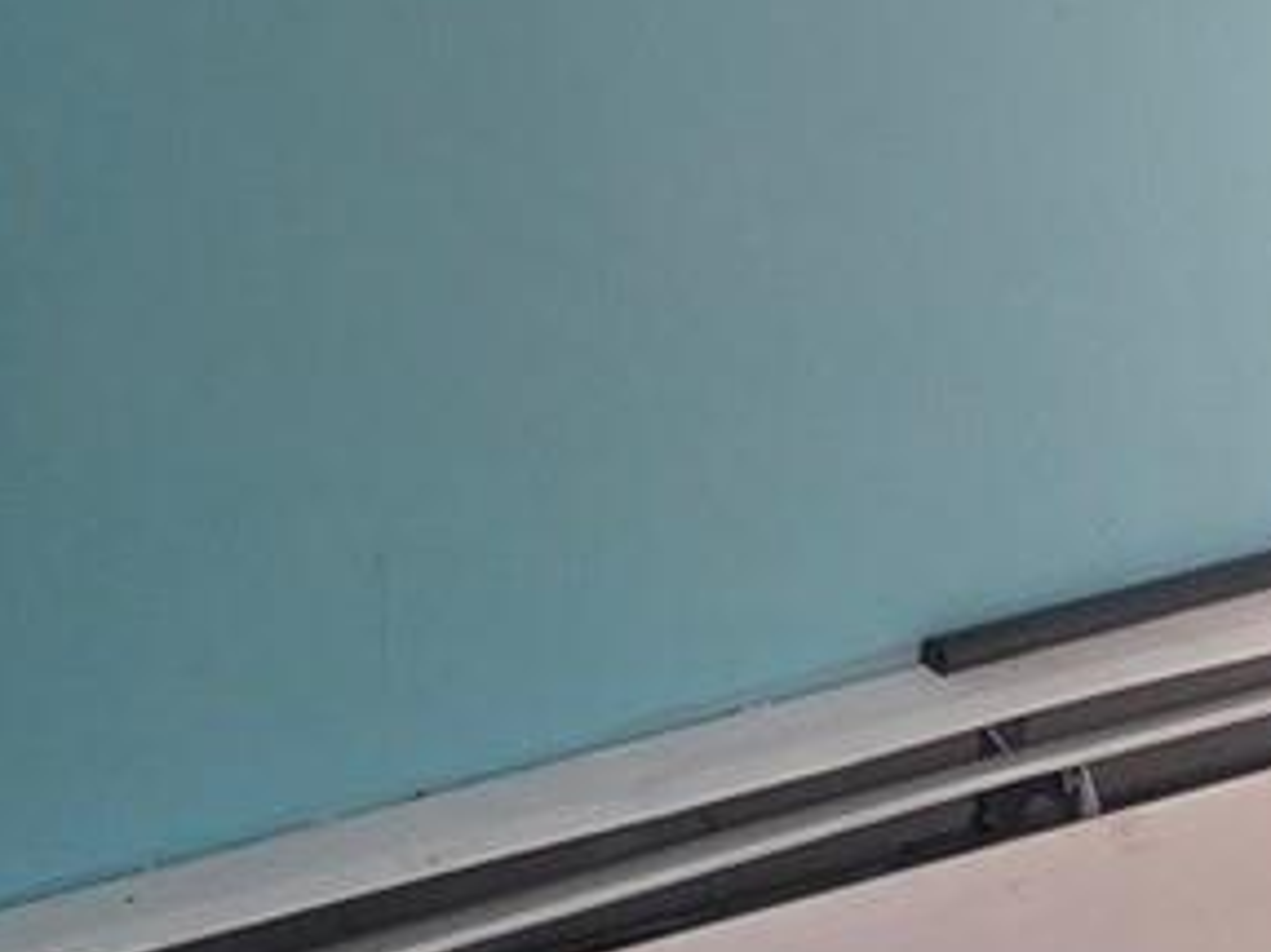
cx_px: -1143
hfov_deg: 11.1
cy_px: -1749
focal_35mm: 164
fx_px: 6019
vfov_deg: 8.0
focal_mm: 6.3
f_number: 1.7
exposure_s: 1/180
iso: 40
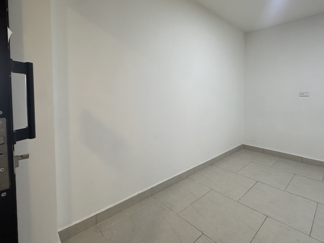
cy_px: 103
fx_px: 168
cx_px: 172
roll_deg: -1.4
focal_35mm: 18
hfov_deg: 87.6
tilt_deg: -2.9
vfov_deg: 71.2
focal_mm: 2.22
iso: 200
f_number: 2.2
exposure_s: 1/120
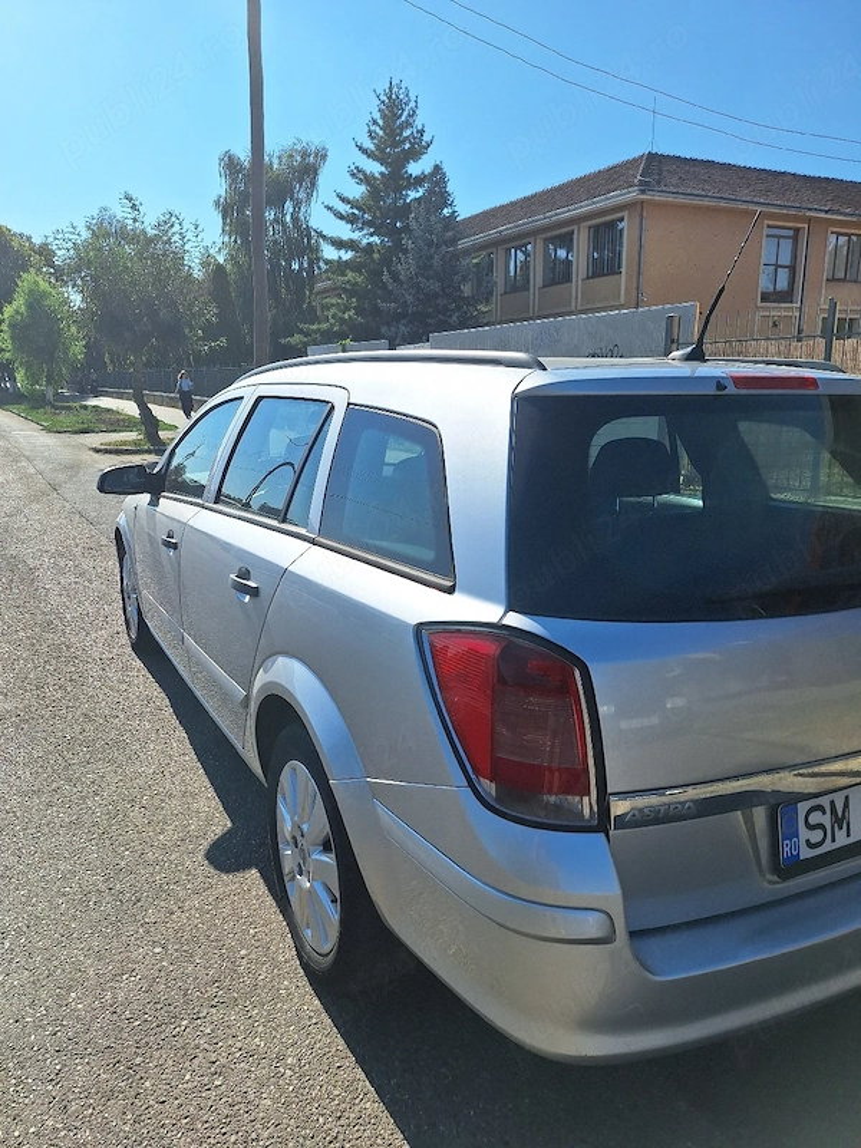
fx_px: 763
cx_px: 430
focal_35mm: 23
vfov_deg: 73.9
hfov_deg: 58.9
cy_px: 574
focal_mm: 5.54
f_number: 1.8
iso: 40
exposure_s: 1/5000
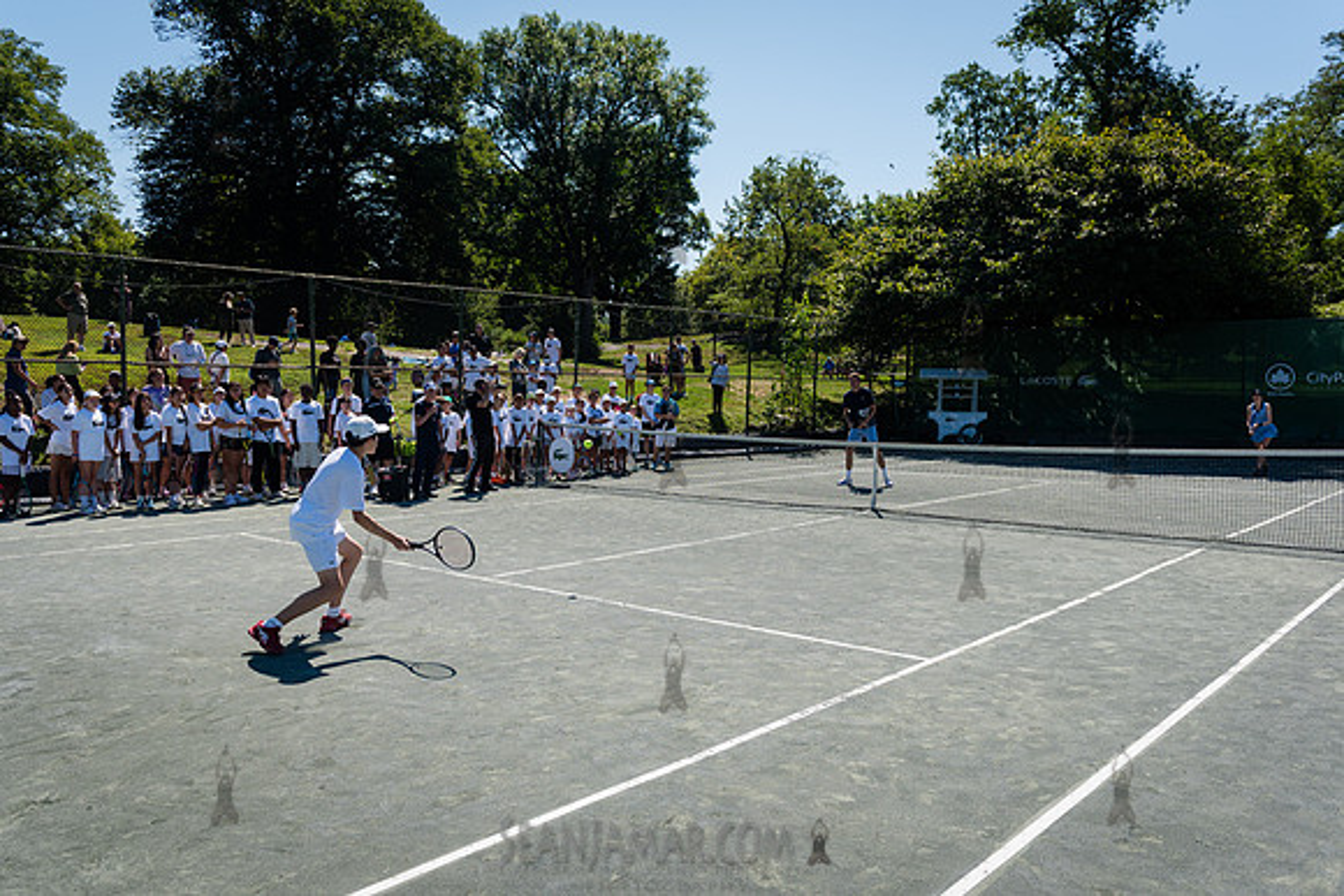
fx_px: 1065
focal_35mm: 29
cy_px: 448
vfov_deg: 45.7
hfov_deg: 64.5
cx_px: 672
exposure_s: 1/1600
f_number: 3.5
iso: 200
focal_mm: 27
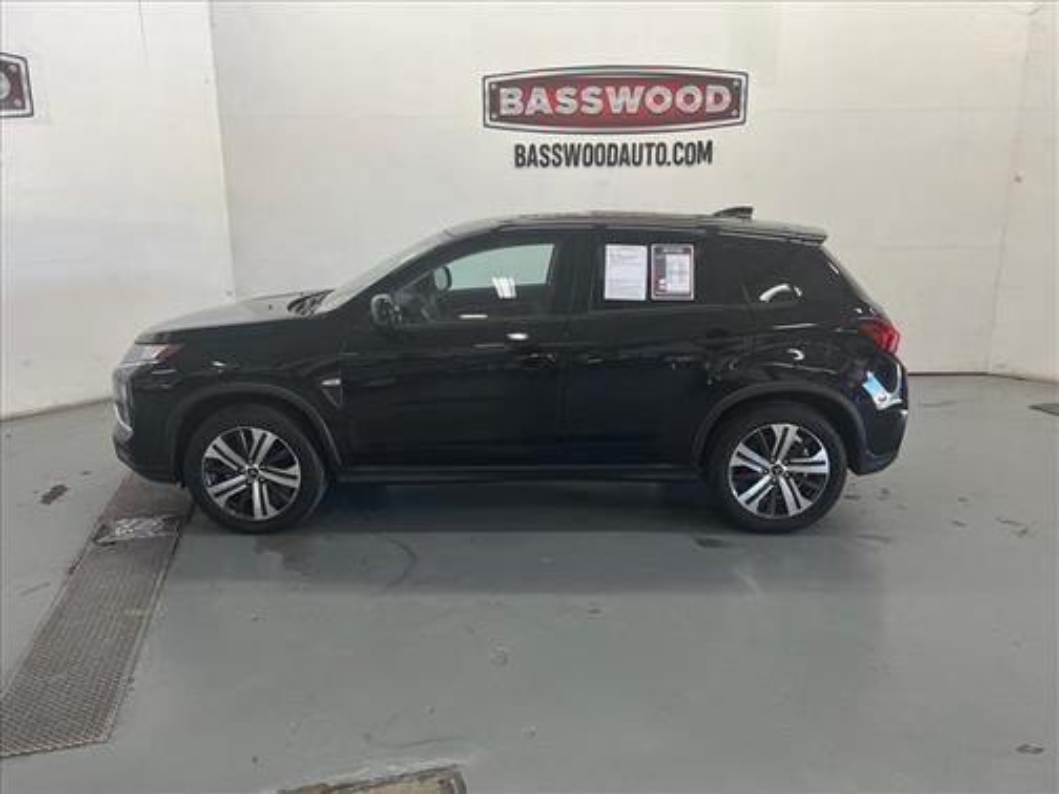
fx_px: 795
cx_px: 530
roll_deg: +0.0
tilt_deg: -12.7
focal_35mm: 26
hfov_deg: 67.3
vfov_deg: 53.1
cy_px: 397
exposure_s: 1/120
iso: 125
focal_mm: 5.7
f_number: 1.5
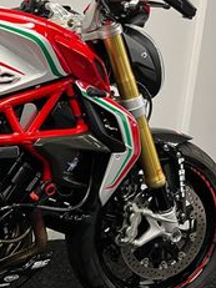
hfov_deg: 18.2
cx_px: -107
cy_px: 155
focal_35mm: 72
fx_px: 600
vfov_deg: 27.0
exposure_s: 1/50
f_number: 1.6
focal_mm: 5.1
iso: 100
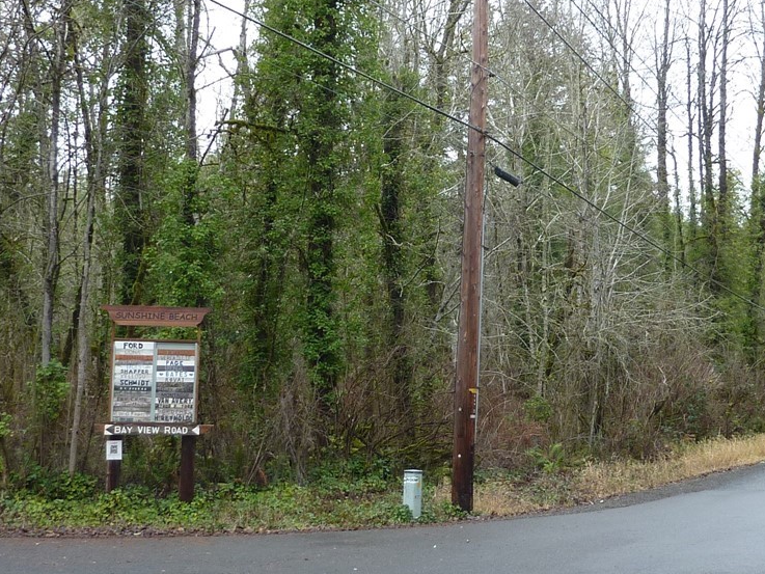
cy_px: 300
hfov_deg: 38.0
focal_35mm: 50
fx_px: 1105
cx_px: 464
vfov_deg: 29.1
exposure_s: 1/50
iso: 80
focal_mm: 4.1
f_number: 3.3
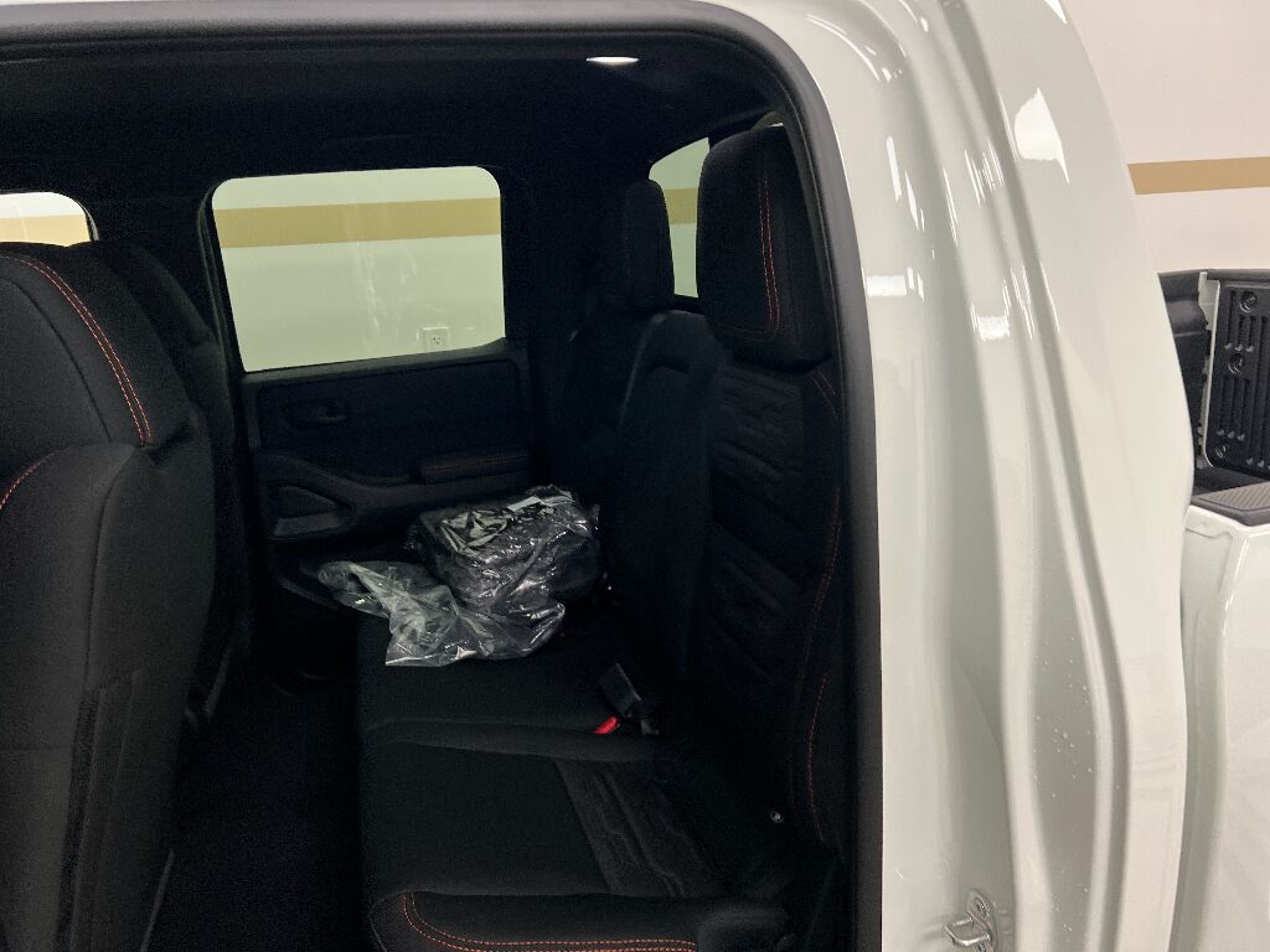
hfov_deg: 67.3
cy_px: 476
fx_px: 954
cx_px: 635
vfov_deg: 53.1
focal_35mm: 26
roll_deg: +3.4
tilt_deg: -13.8
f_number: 1.5
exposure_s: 1/120
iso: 125
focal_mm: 5.7
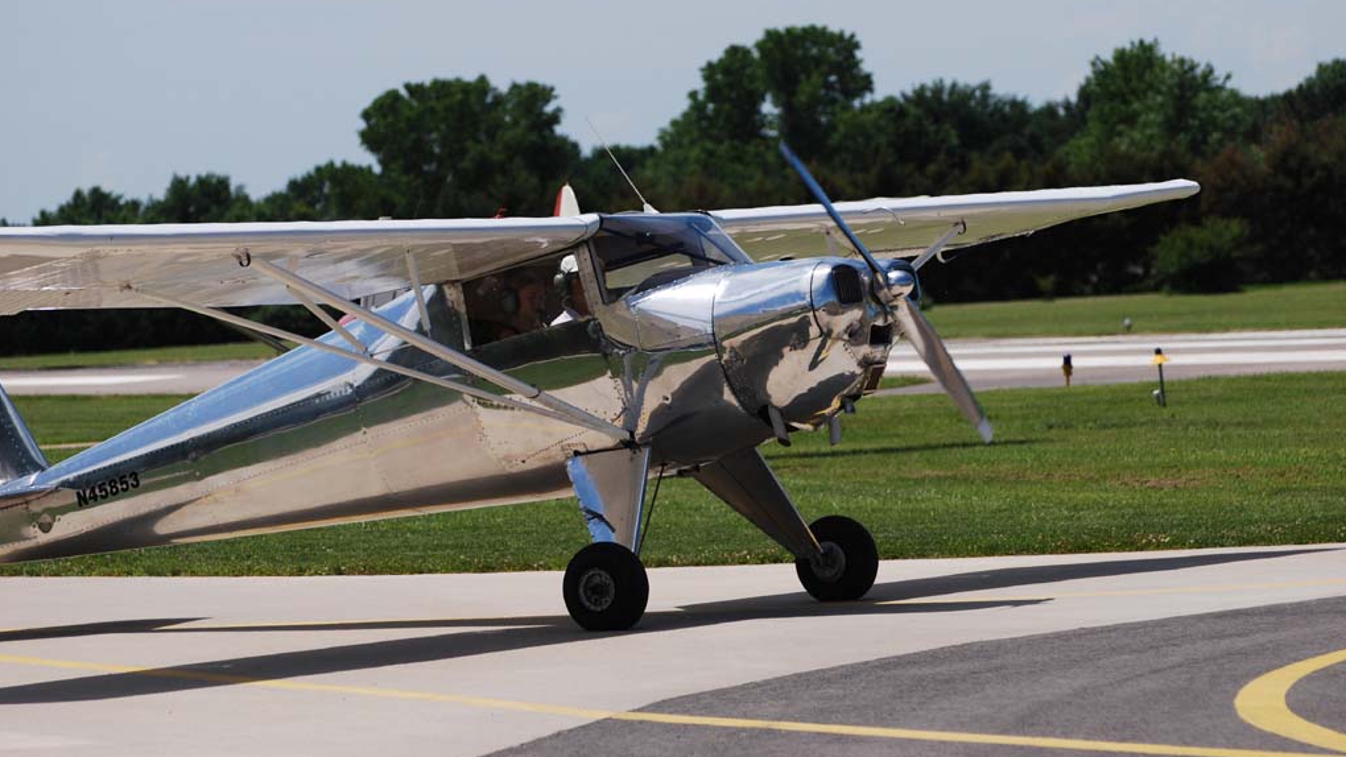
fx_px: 7888
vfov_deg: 5.5
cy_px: 330
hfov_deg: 9.8
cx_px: 673
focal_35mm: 221
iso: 200
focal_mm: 140
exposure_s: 1/2000
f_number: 5.6
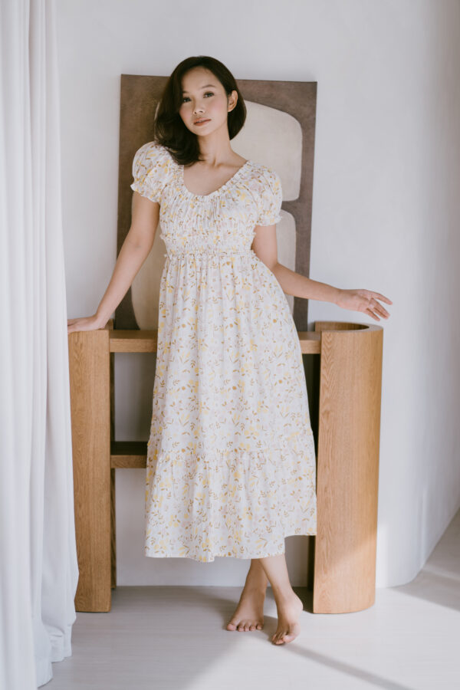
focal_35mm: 85
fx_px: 1629
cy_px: 345
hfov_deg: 16.1
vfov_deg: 23.9
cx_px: 230
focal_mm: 85
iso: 100
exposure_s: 1/200
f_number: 1.8
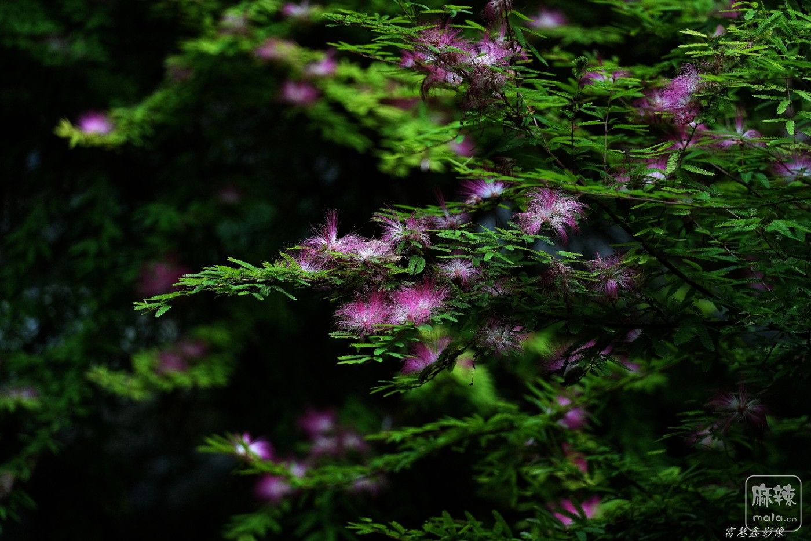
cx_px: 406
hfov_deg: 10.3
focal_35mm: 200
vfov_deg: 6.9
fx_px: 4505
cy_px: 270
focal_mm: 200
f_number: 5.6
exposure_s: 1/100
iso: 320
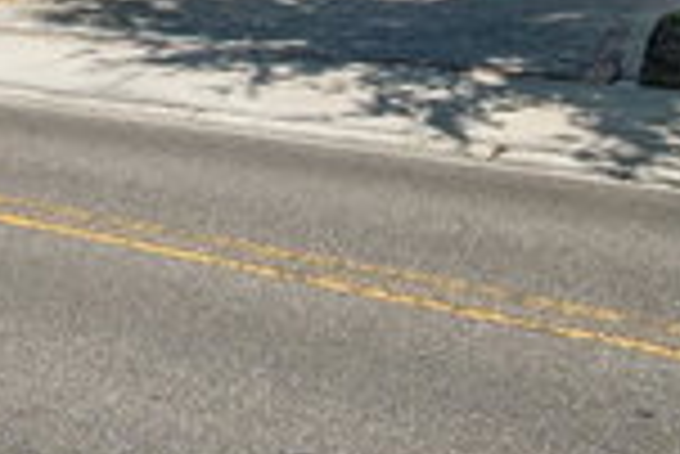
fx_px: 1021
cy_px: -238
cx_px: -200
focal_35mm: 54
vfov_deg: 21.0
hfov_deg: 29.7
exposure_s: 1/250
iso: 160
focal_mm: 17
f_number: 8
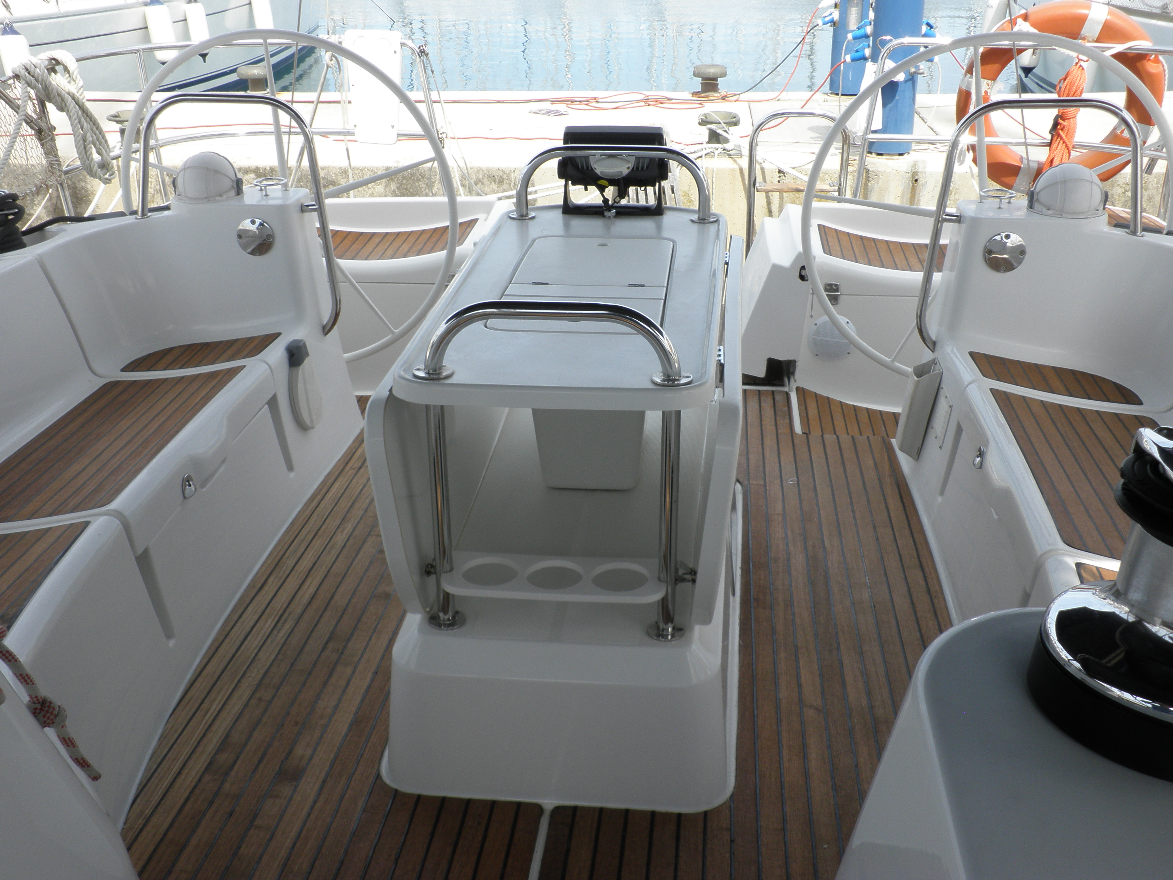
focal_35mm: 36
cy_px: 440
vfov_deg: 39.7
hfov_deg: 51.4
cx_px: 586
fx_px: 1220
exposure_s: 1/125
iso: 64
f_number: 5.6
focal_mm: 6.3
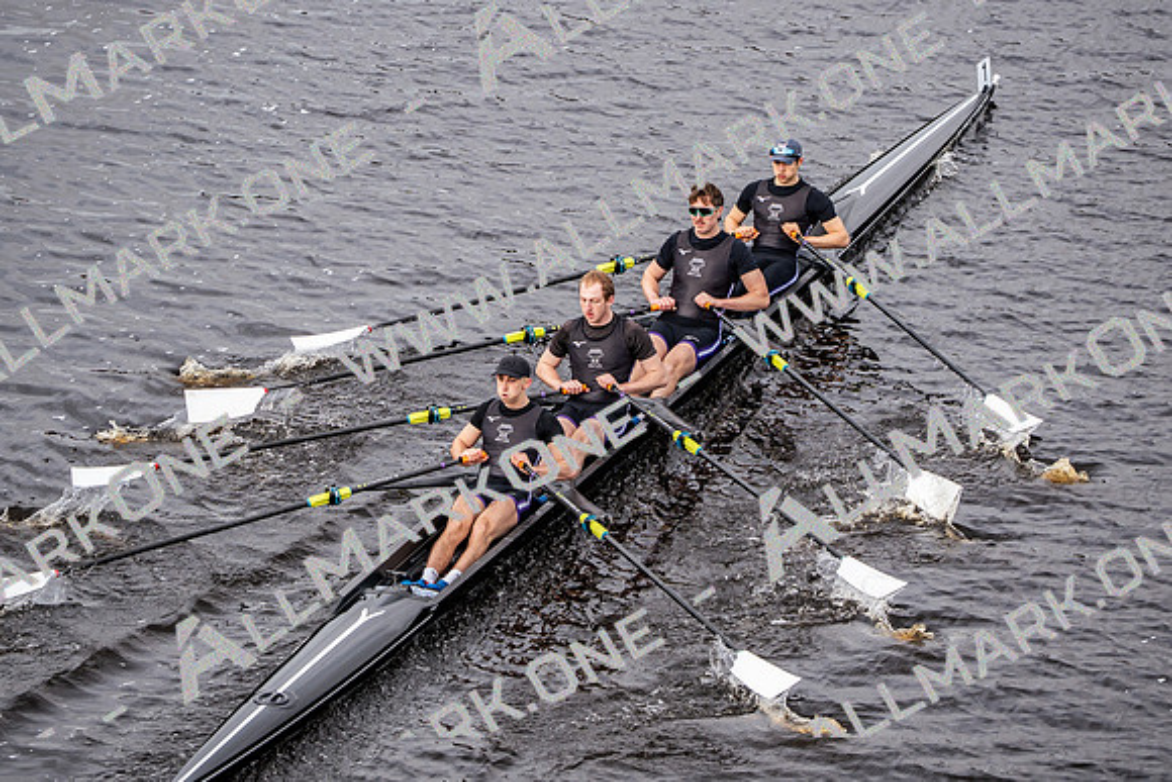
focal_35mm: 220
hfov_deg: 9.4
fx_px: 7164
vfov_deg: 6.2
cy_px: 391
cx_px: 586
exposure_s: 1/2000
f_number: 2.8
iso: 320
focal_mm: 147
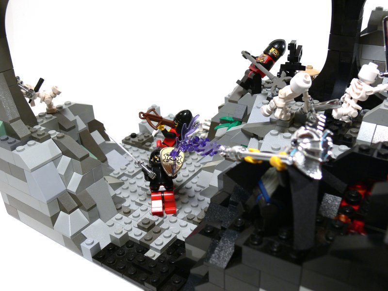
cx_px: 194
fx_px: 392
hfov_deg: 52.6
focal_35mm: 35
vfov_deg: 40.7
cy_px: 146
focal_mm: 7.4
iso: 80
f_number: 3.6
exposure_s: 1/20
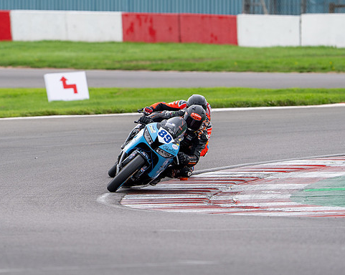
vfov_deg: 2.6
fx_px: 6172
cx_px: 133
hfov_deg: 3.2
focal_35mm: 605
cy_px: 105
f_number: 5.6
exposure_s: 1/500
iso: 320
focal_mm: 400
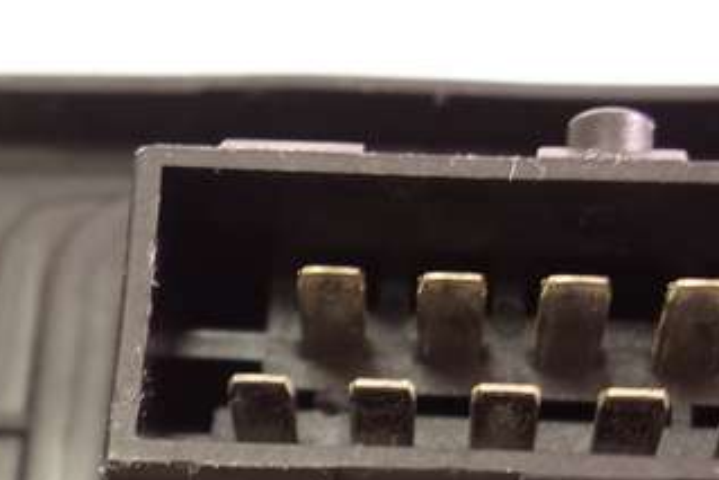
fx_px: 2398
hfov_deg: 16.6
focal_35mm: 120
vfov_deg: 11.2
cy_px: 581
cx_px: -43
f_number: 2.8
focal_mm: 10.4
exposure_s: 1/30
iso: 320
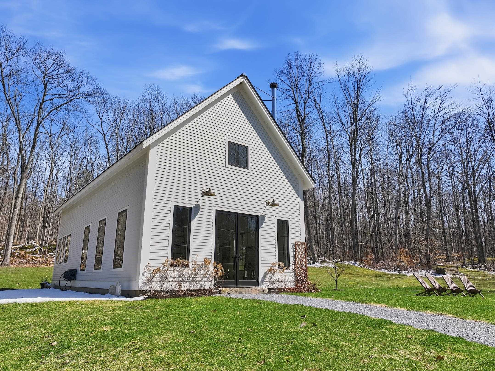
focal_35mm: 24
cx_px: 248
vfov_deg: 56.8
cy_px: 186
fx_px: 343
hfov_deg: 71.6
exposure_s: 1/2500
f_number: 2.8
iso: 120
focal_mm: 12.3
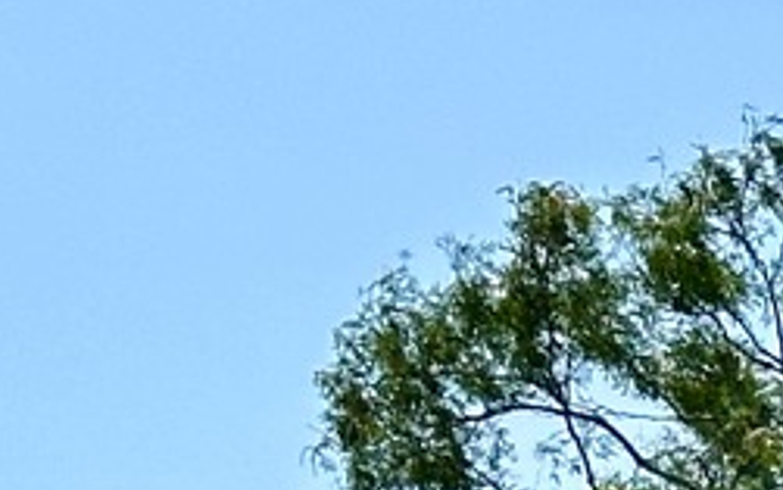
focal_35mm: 292
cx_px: 1547
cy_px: 1242
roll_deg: -0.6
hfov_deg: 7.0
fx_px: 6232
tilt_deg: +8.4
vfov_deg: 4.4
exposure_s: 1/5556
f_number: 1.78
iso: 64
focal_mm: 6.86
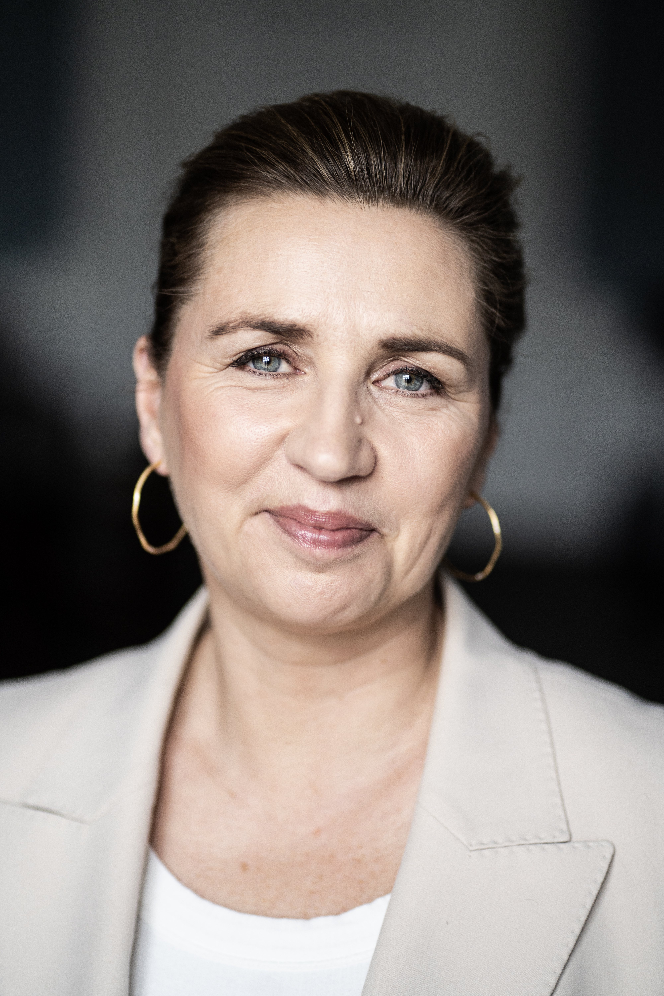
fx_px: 2351
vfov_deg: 23.9
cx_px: 332
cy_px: 498
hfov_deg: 16.1
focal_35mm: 85
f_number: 1.8
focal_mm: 85
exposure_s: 1/60
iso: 800
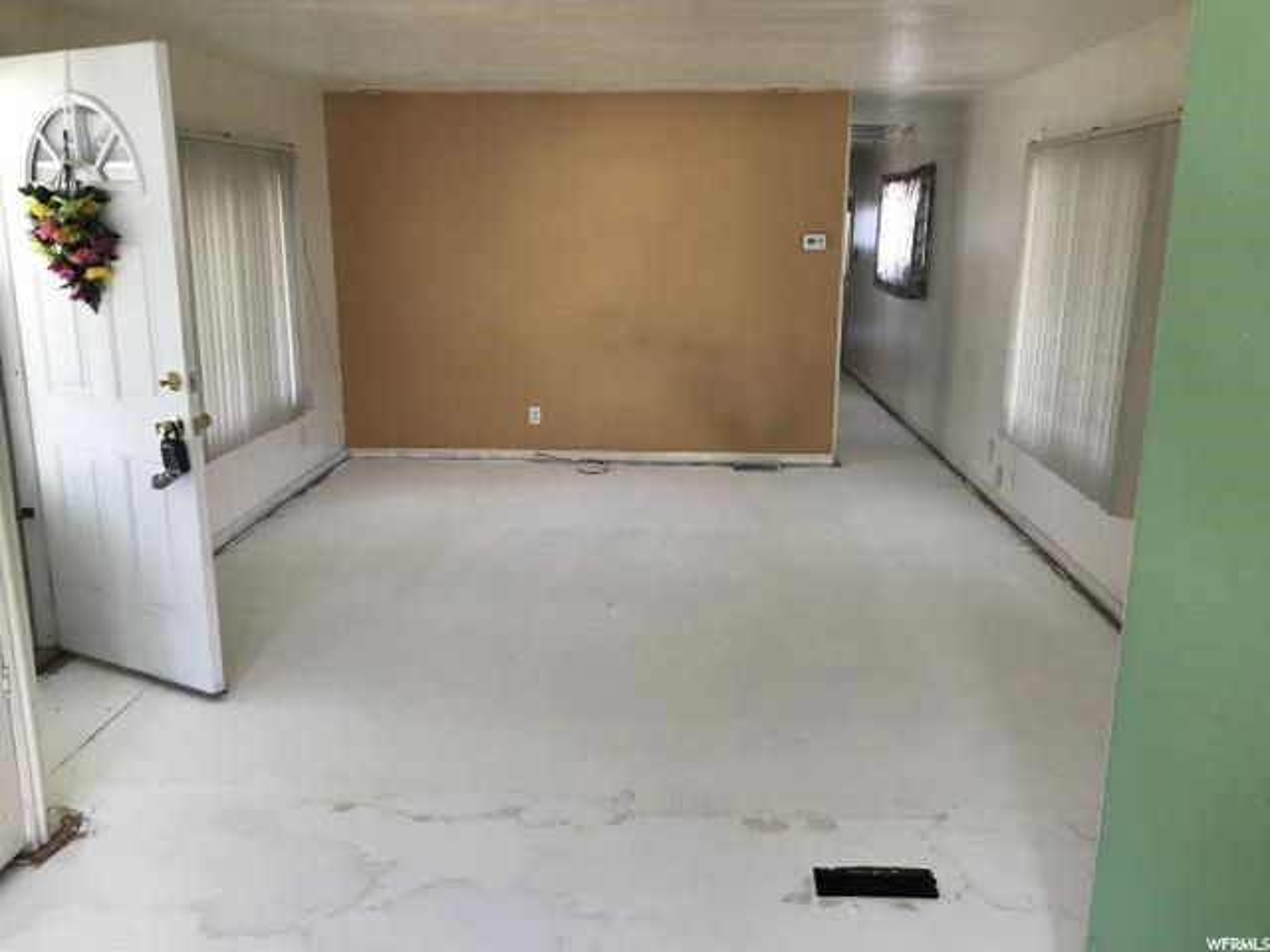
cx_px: 635
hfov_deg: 63.4
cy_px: 476
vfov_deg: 49.7
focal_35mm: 28
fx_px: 1027
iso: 25
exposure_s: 1/30
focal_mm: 3.99
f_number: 1.8
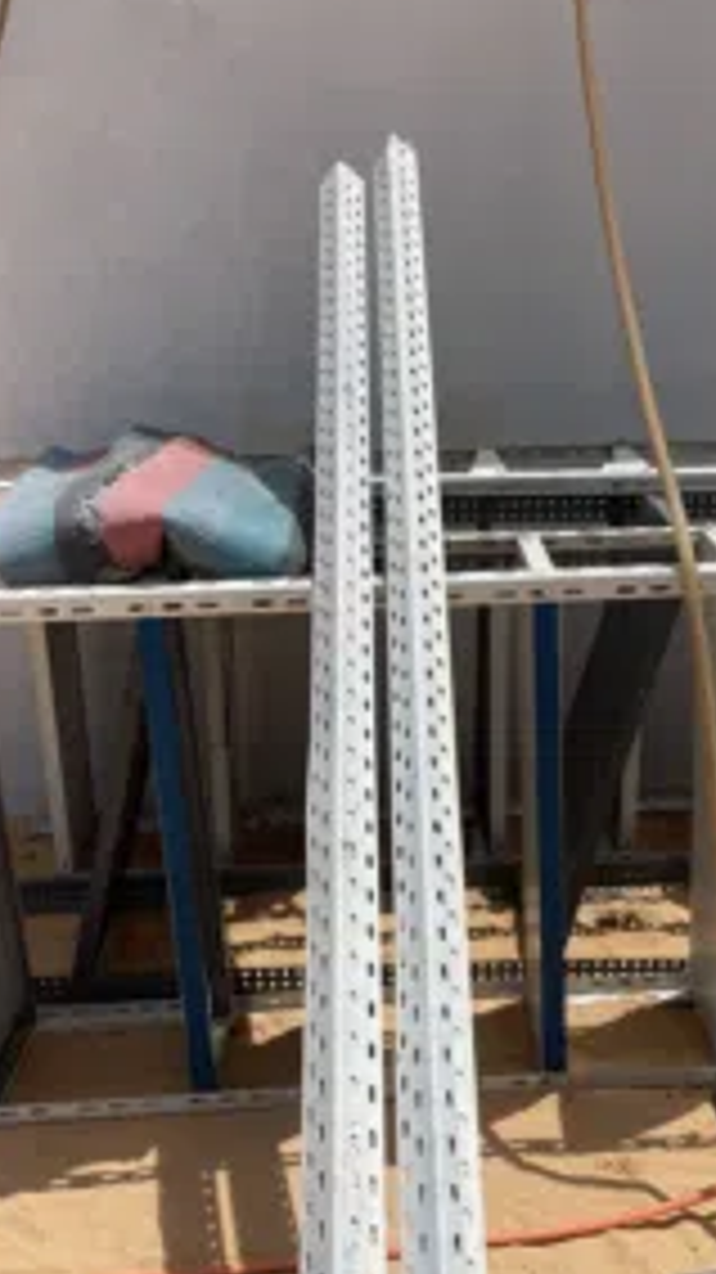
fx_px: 1351
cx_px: 441
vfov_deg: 50.3
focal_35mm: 40
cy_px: 725
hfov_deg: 29.6
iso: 32
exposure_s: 1/6135
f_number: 1.6
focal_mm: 4.2
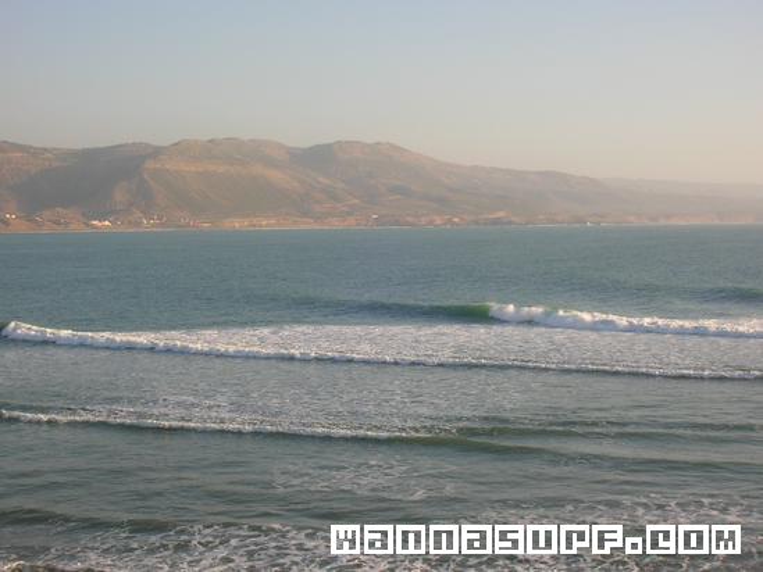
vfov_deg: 22.3
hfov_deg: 29.4
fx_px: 1455
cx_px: 382
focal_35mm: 66
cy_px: 286
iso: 50
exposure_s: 1/140
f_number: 6.4
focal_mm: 11
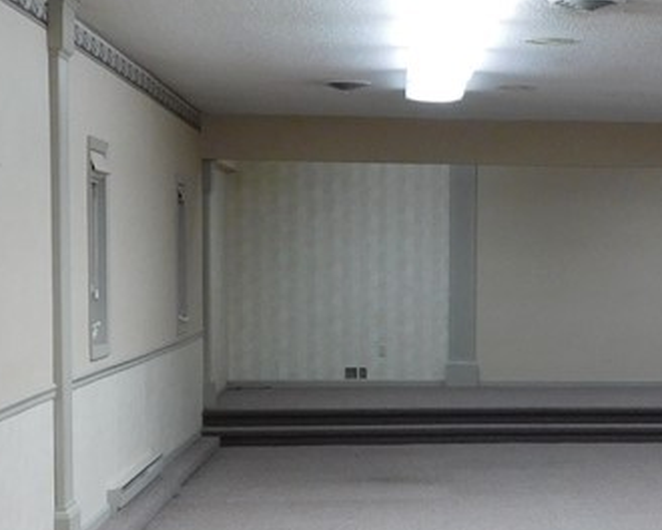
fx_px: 1783
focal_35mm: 91
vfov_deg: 16.8
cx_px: 612
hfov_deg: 20.6
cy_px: 400
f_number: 3.2
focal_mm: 5.3
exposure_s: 1/30
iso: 200
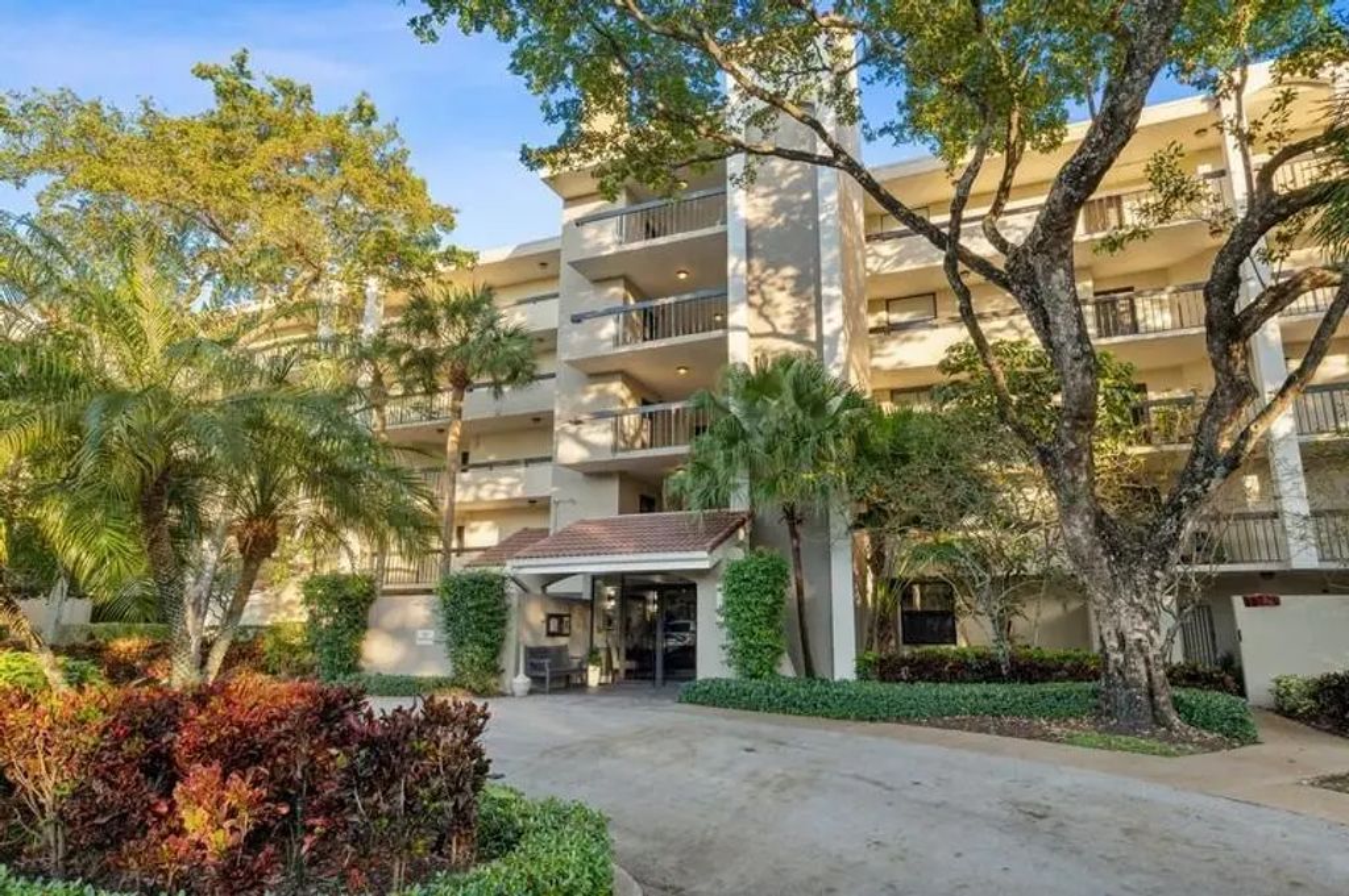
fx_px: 824
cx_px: 674
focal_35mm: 22
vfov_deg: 57.1
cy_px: 448
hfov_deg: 78.6
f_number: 11
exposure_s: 1/50
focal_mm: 22
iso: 100
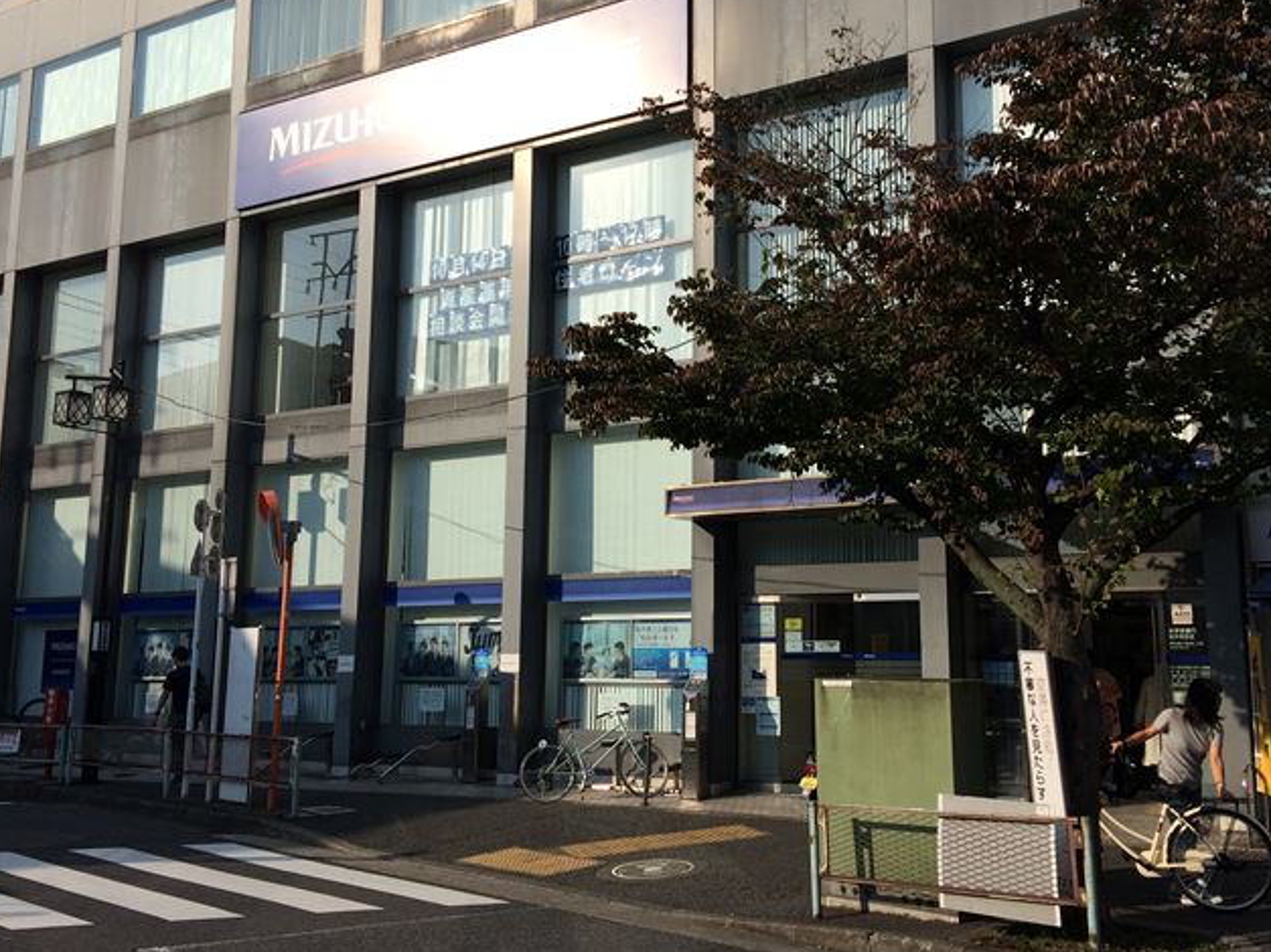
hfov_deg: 50.1
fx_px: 1358
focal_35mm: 37
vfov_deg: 38.6
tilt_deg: +6.2
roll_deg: +0.4
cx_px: 691
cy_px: 433
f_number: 2.2
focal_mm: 4.15
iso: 32
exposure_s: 1/2933
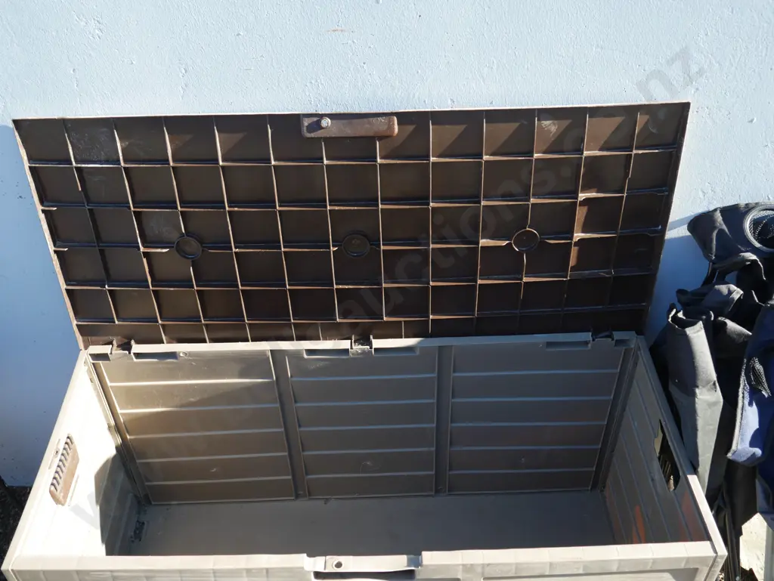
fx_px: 805
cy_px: 290
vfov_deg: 39.7
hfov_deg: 51.3
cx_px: 387
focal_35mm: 36
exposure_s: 1/125
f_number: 5
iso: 200
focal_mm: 18
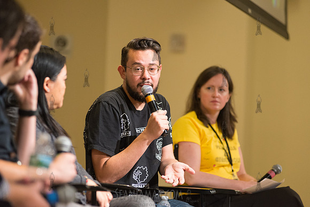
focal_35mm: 185
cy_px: 104
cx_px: 155
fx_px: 1593
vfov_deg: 7.4
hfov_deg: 11.1
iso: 3200
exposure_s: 1/320
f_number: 3.5
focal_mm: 185
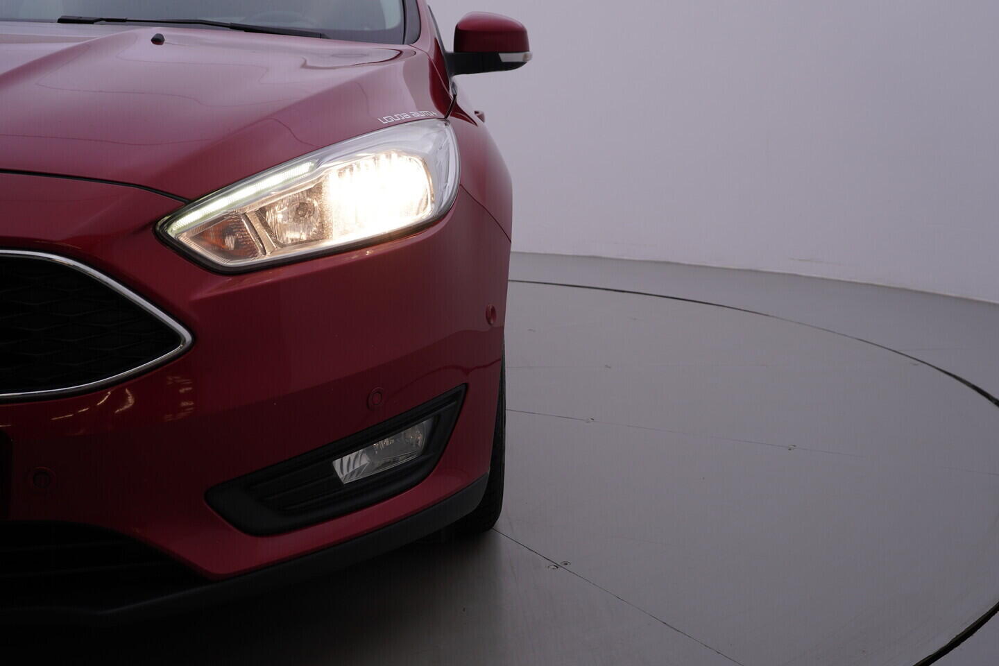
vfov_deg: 36.9
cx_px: 500
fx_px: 999
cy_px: 333
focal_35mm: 36
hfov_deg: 53.1
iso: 125
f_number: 5
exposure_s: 1/125
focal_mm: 24
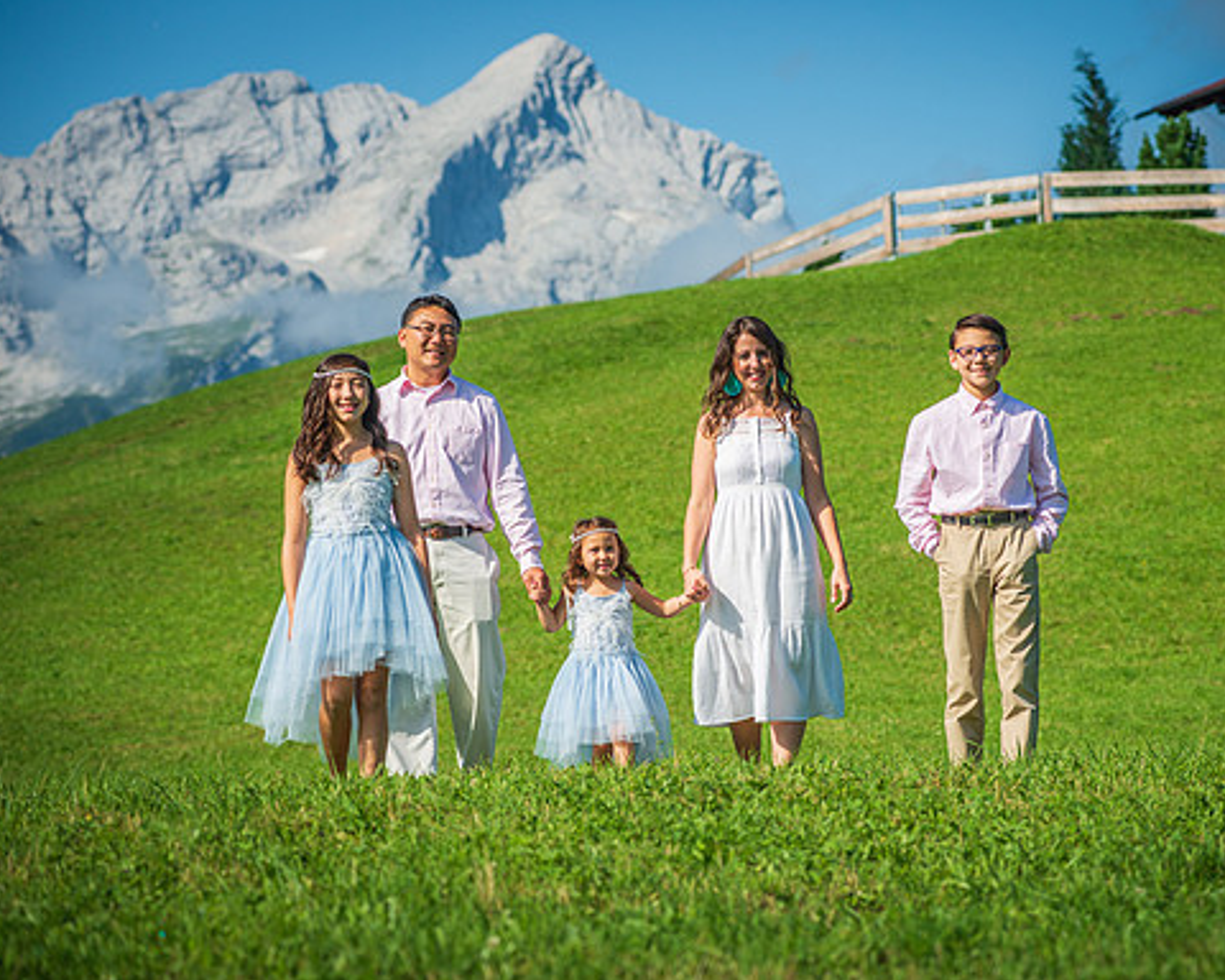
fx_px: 4604
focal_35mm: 127
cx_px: 722
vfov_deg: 12.1
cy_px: 489
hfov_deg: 15.1
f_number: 5
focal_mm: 112
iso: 160
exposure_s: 1/1600
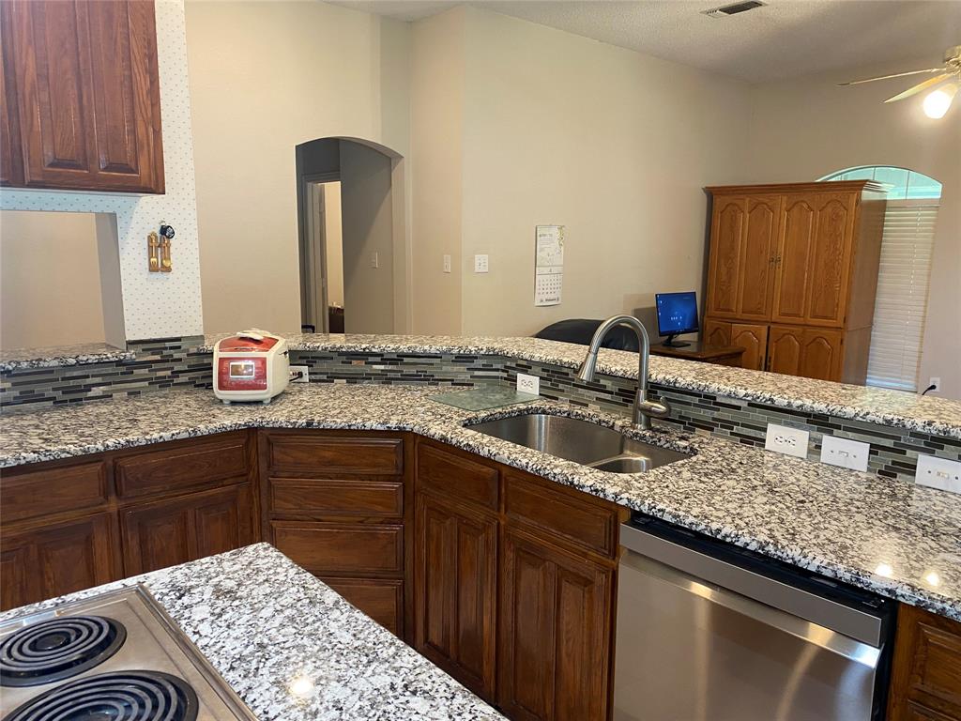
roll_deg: -0.4
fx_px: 722
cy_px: 360
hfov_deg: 67.3
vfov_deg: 53.1
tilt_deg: -9.2
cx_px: 480
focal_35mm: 26
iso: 100
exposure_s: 1/60
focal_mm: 4.25
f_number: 1.8
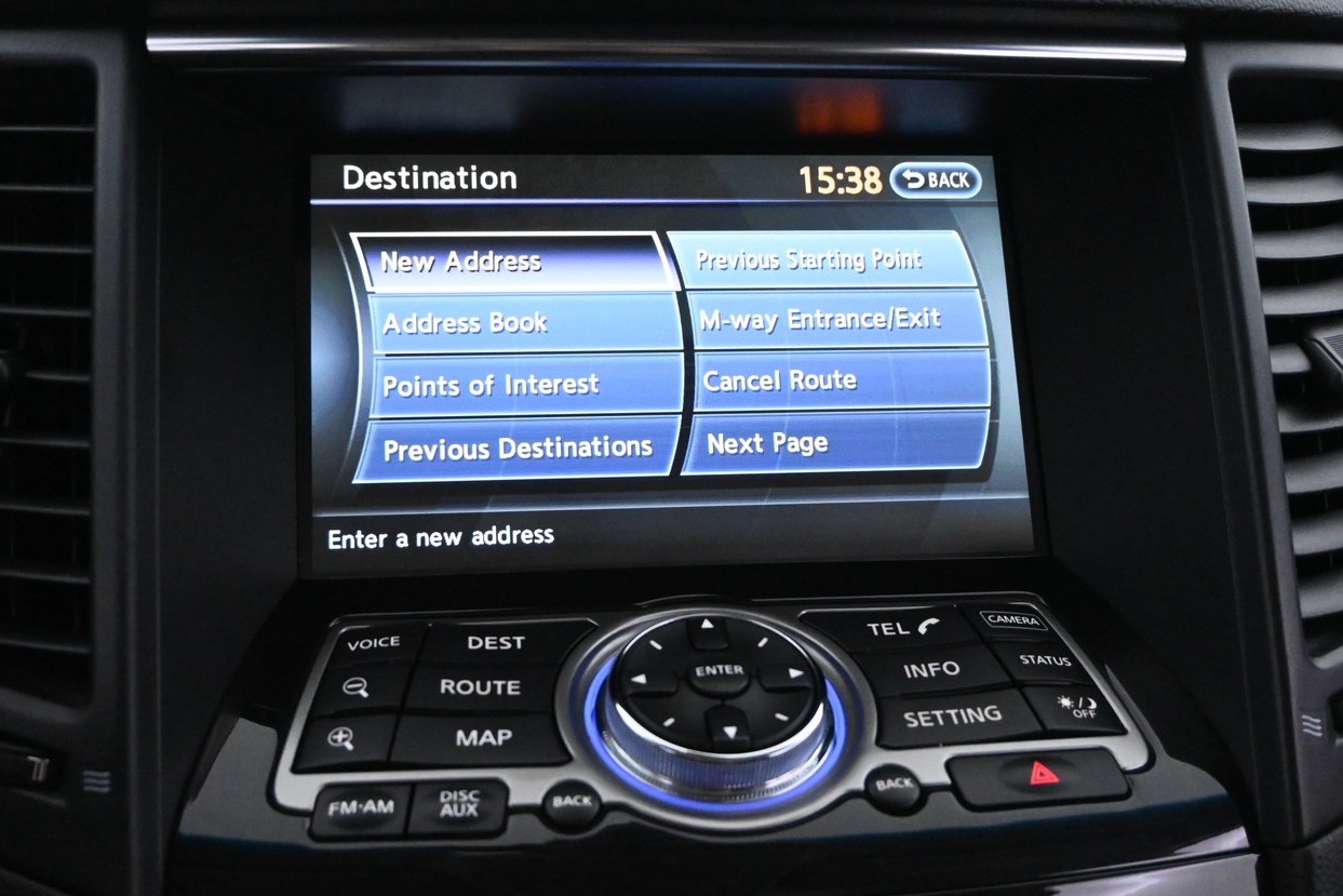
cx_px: 681
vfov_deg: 30.5
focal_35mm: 44
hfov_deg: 44.5
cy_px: 455
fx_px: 1641
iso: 5600
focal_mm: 22.5
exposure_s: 1/60
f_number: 4
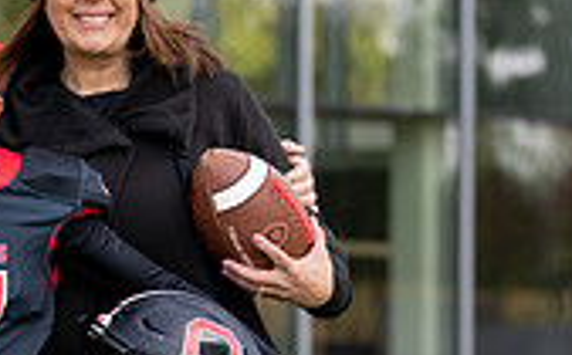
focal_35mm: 372
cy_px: 363
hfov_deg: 5.6
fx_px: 5789
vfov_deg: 3.5
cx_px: -57
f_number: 2.8
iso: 100
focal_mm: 87
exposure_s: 1/400
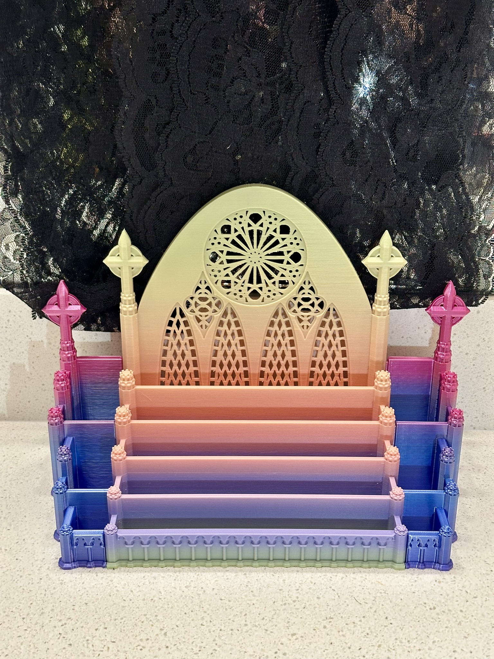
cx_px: 247
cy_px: 330
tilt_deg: -25.5
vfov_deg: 39.7
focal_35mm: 48
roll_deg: -0.8
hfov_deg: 30.3
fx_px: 913
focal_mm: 6.86
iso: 125
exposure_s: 1/60
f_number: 1.78
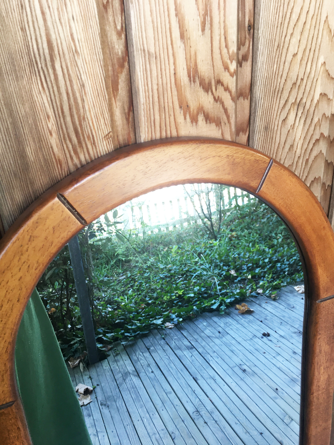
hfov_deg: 48.2
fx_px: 373
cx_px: 167
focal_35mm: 29
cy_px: 222
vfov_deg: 61.7
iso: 40
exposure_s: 1/33
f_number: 2.2
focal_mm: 4.15
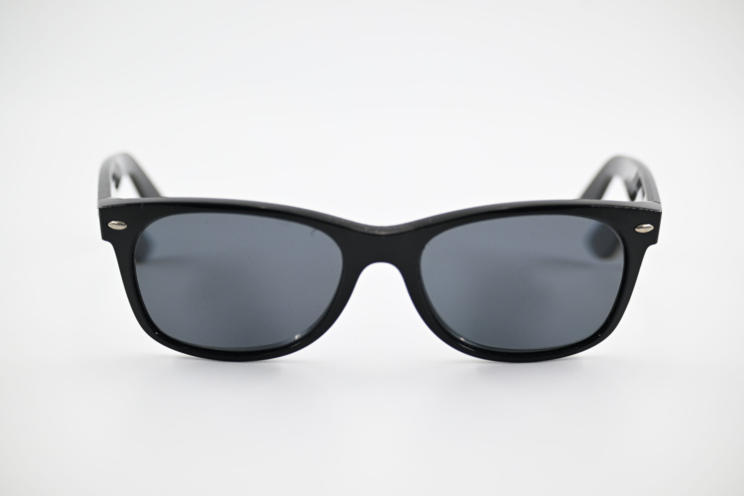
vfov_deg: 17.2
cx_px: 372
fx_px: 1643
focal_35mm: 80
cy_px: 248
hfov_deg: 25.5
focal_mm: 53
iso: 400
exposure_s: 1/400
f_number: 4.5
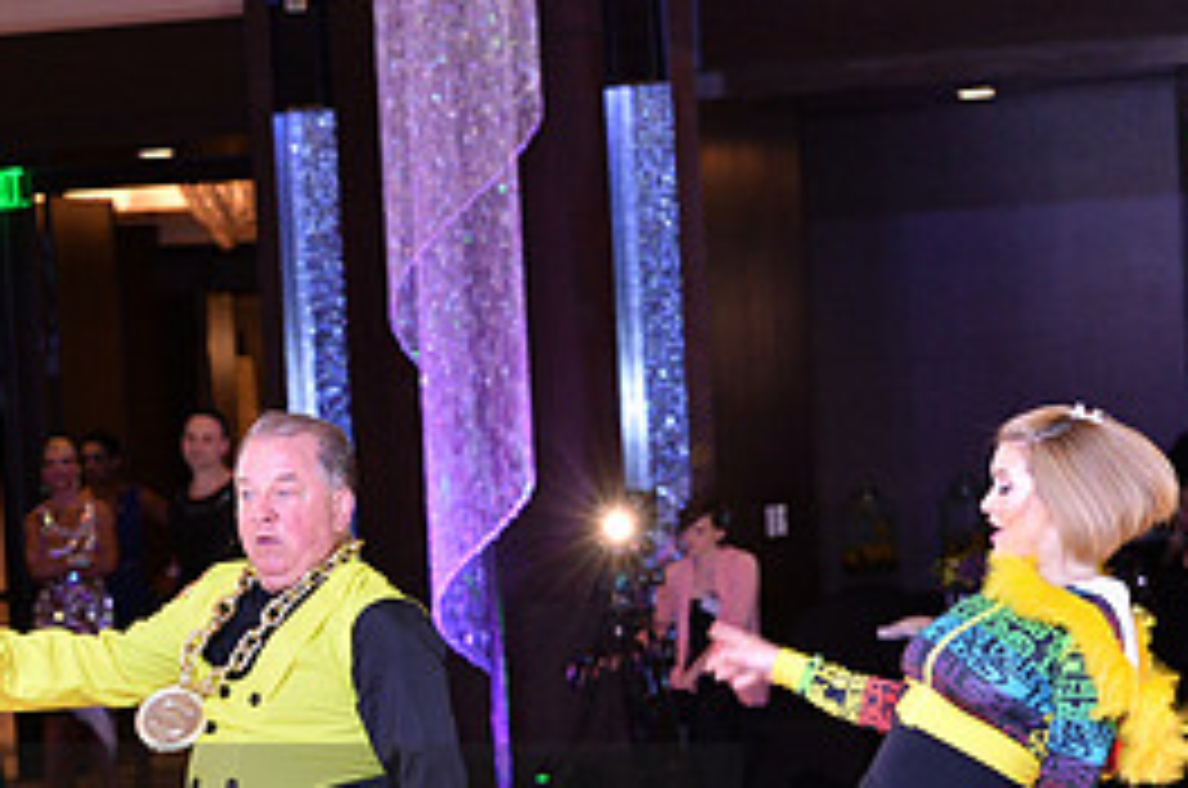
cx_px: 252
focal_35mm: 198
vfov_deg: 6.9
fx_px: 6522
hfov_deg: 10.4
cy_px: 862
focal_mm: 90
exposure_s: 1/250
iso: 1600
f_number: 5
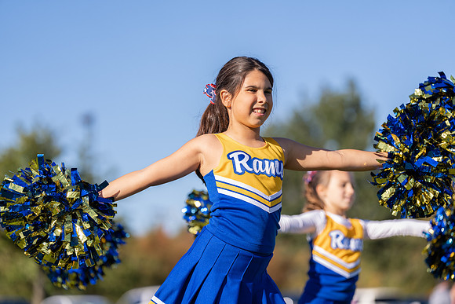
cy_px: 152
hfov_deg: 14.1
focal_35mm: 146
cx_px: 228
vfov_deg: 9.4
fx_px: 1846
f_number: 2.8
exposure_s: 1/1250
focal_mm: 146
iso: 100
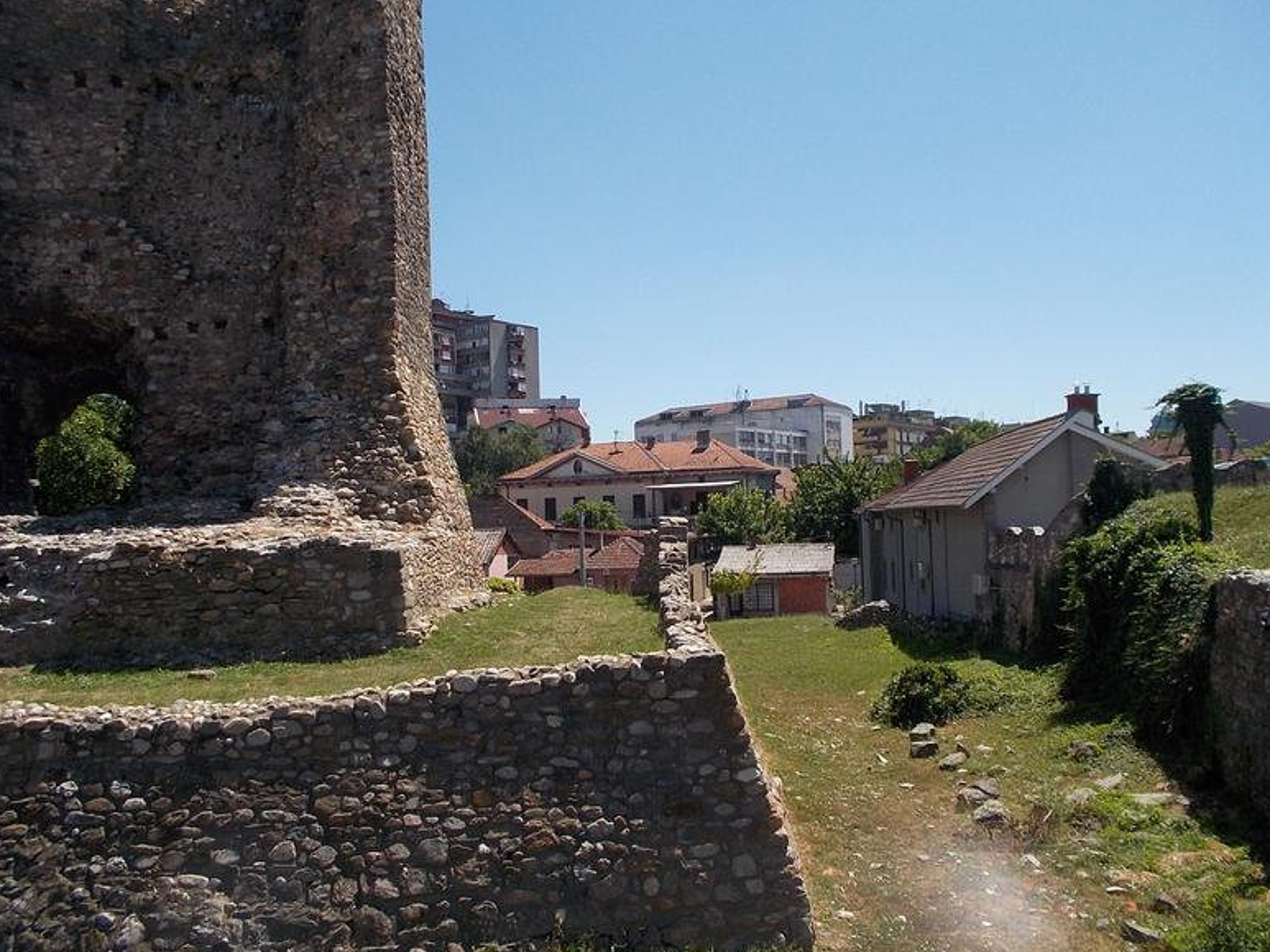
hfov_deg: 60.0
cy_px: 484
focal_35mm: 30
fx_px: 1101
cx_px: 623
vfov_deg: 46.8
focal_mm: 4.1
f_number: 3.3
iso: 80
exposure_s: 1/800
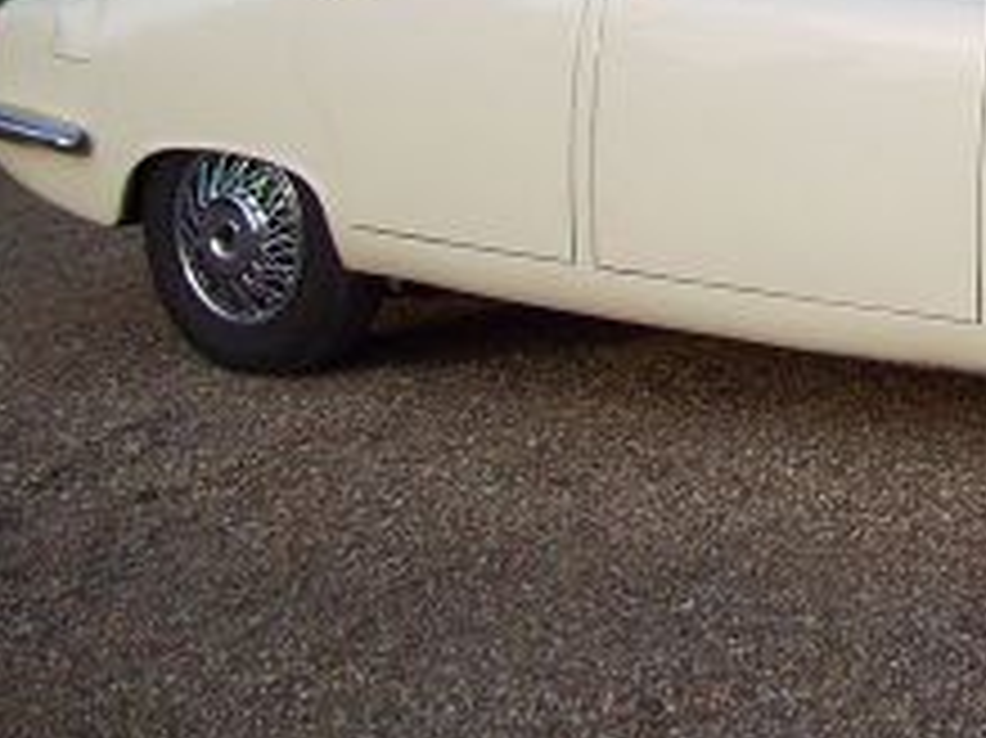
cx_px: 1036
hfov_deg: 22.7
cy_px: -61
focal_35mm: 82
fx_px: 2334
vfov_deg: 17.4
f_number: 2.7
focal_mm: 6
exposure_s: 1/407
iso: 80
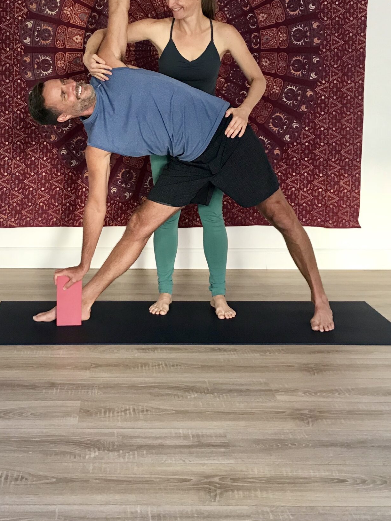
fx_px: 663
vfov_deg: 41.9
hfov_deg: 32.6
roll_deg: +0.0
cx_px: 126
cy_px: 141
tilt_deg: -2.4
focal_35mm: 44
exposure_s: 1/25
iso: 40
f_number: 1.8
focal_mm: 3.99
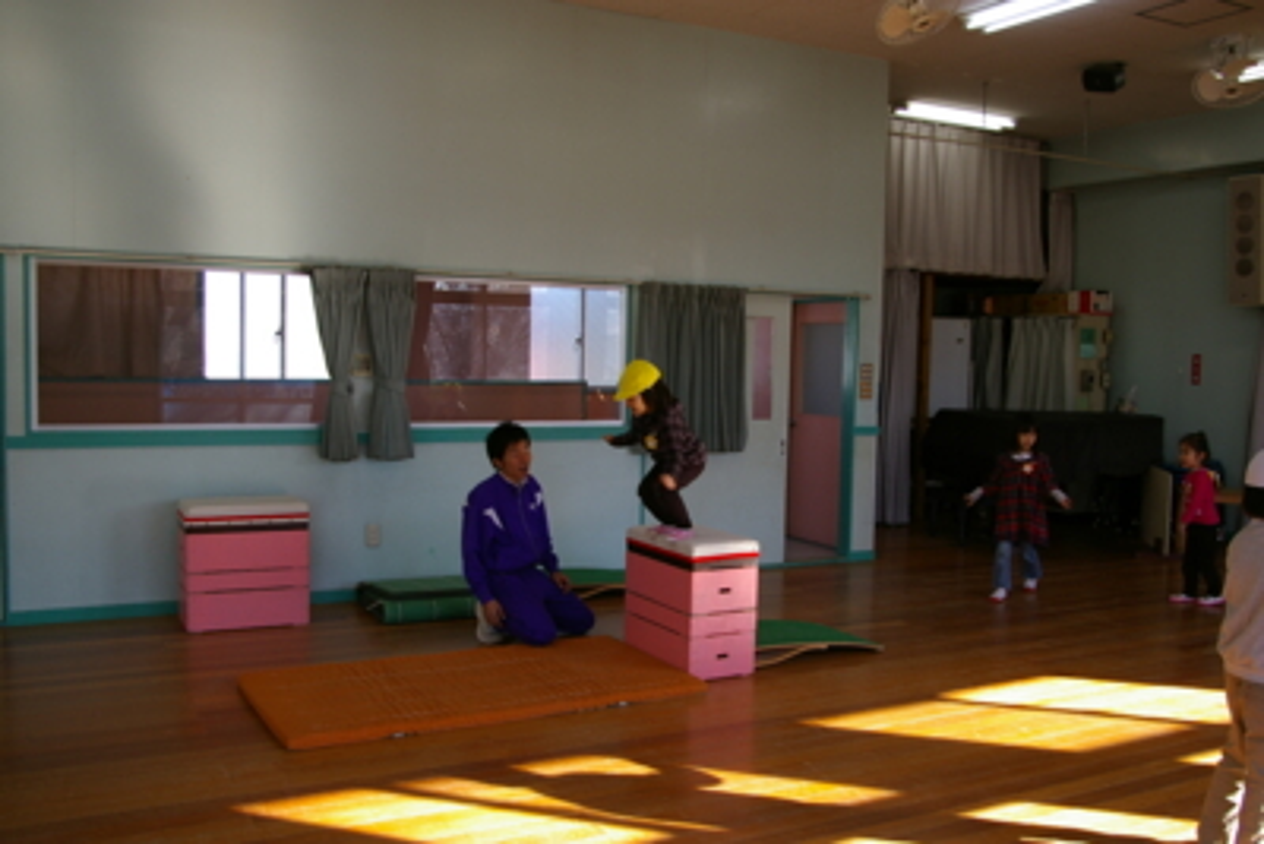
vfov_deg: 41.7
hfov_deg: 59.5
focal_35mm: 32
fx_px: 1106
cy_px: 422
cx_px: 632
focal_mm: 21
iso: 200
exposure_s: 1/90
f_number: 4.5
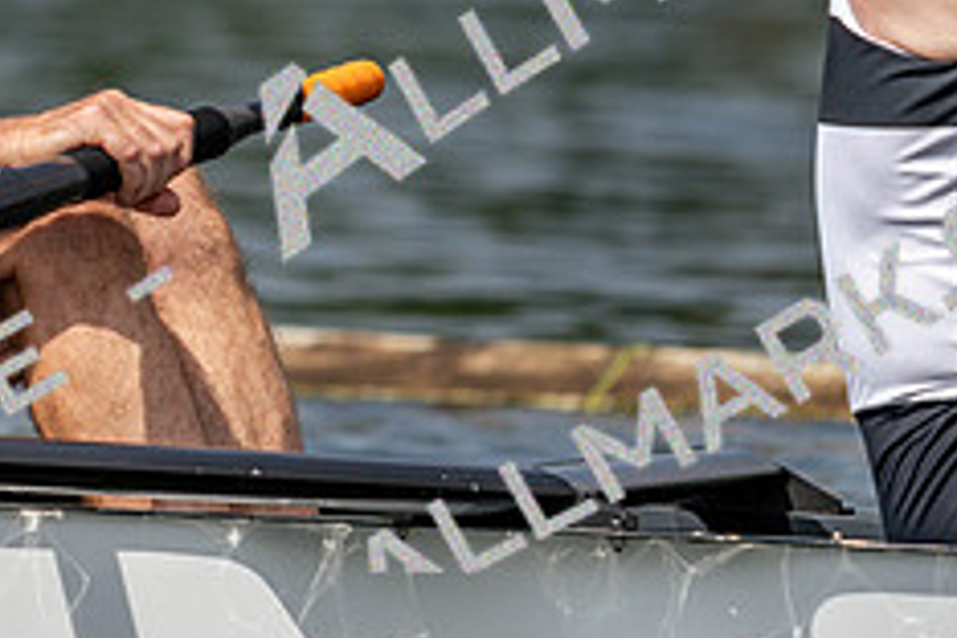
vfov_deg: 1.5
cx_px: -90
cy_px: -129
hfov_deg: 2.2
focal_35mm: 918
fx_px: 24402
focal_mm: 371
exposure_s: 1/1600
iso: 200
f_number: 6.3
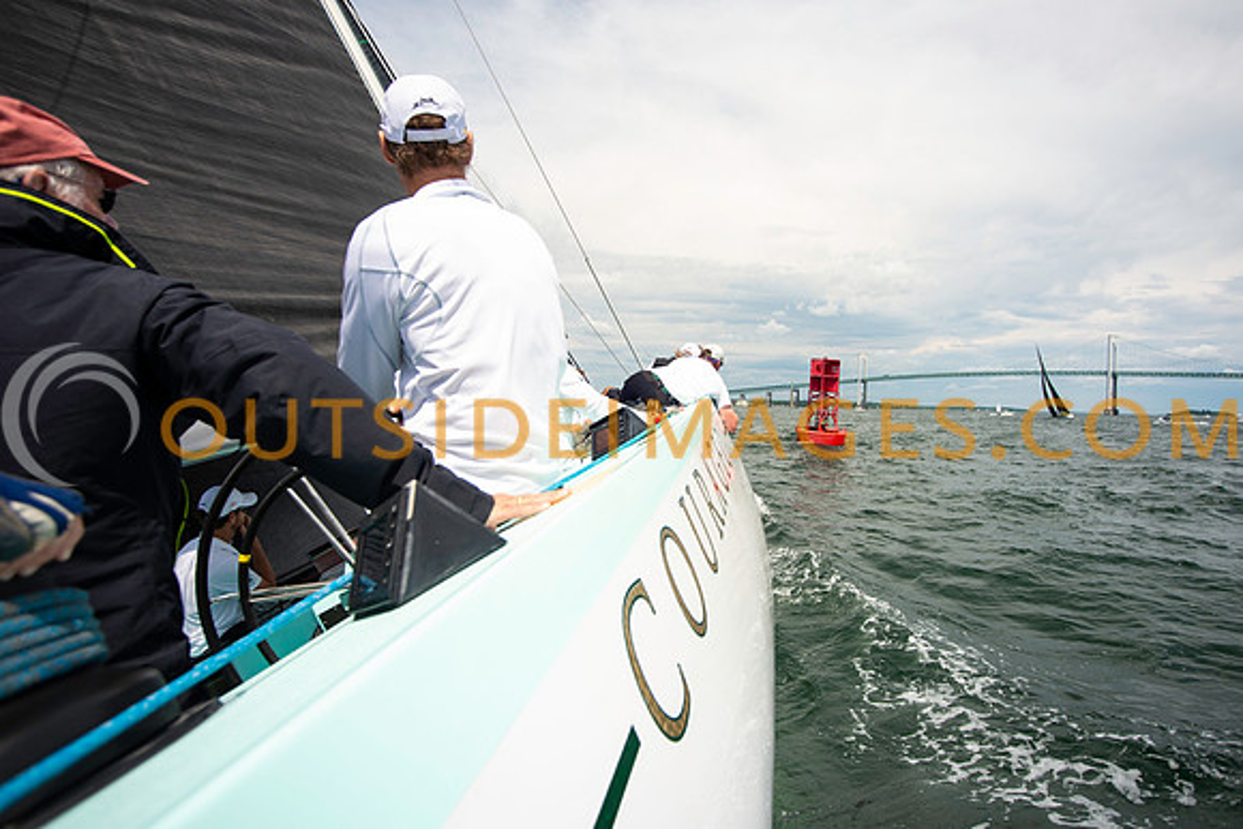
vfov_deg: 70.1
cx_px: 665
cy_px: 410
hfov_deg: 92.8
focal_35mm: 17
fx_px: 591
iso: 250
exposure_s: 1/2000
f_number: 5.6
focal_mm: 15
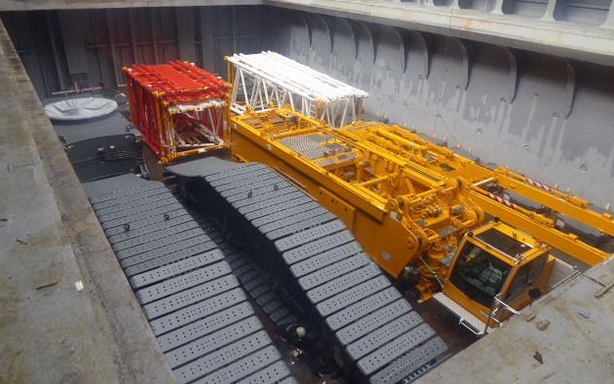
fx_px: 435
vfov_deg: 47.6
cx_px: 303
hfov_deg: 70.4
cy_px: 190
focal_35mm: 26
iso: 100
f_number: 3.3
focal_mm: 4.3
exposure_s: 1/200
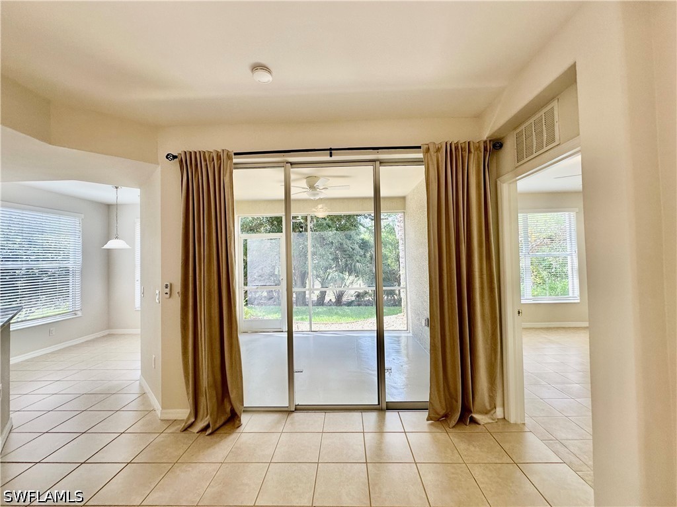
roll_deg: +0.9
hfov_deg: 102.1
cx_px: 338
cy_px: 254
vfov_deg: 85.7
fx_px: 274
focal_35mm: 14
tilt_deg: +1.3
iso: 80
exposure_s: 1/120
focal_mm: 2.22
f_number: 2.2
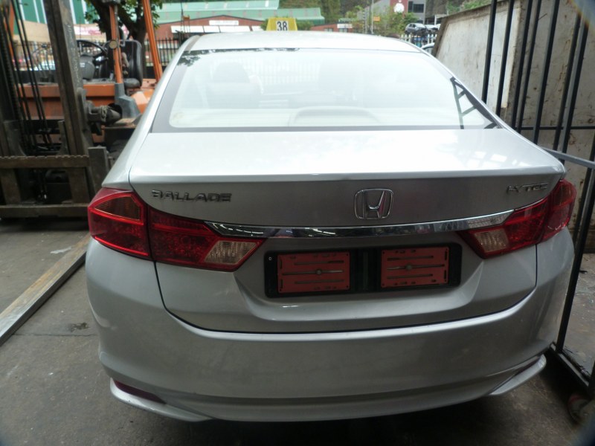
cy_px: 223
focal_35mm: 25
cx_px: 298
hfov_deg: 69.4
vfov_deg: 54.9
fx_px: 430
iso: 125
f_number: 3.2
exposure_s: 1/100
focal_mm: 4.5
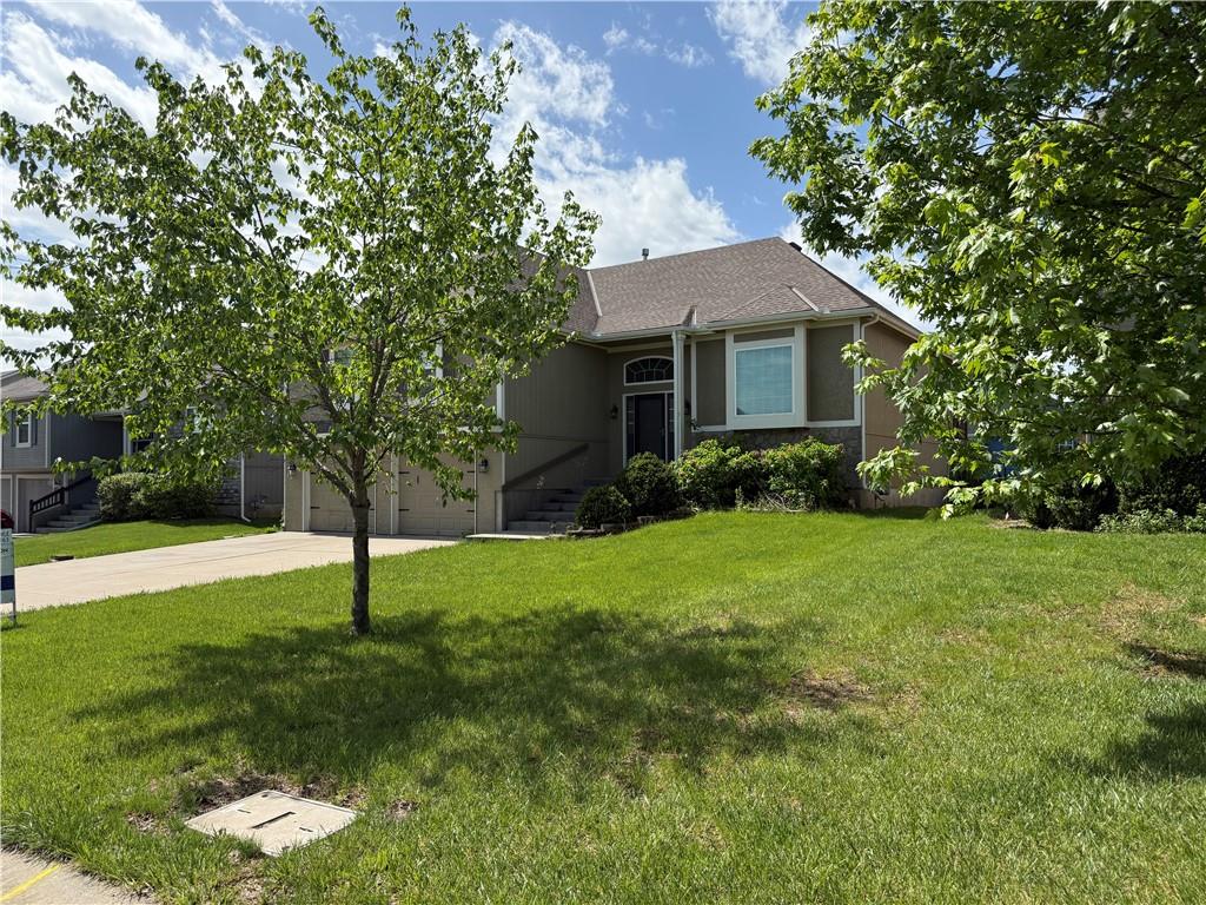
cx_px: 603
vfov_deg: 56.8
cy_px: 452
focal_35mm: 24
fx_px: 836
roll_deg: +0.3
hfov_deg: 71.6
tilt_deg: +1.5
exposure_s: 1/4673
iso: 100
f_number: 1.78
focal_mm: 6.76
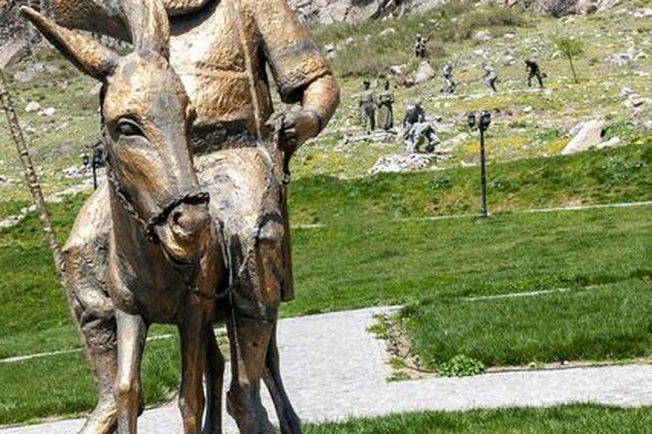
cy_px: 239
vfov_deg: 15.7
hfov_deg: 23.2
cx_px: 188
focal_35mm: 87
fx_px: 1574
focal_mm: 29
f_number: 8
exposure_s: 1/200
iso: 100
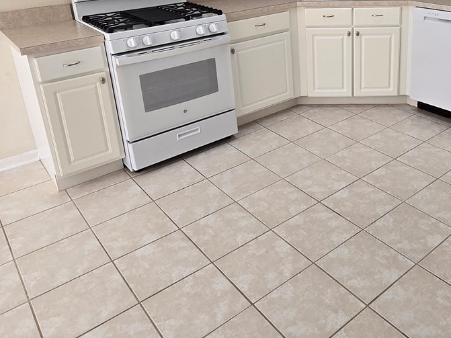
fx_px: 404
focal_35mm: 31
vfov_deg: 43.3
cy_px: 68
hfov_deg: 56.0
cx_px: 329
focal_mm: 2.2
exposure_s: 1/60
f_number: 2.2
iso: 80
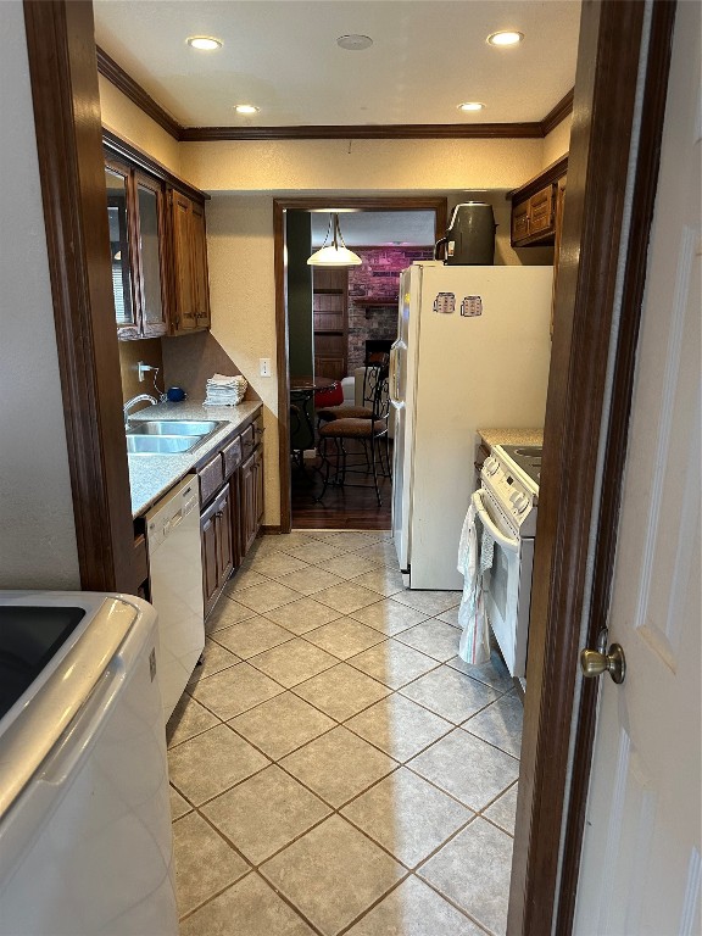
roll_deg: -0.5
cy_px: 468
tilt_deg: -13.4
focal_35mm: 24
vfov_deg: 71.6
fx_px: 649
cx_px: 351
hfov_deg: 56.8
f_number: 1.78
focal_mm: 6.86
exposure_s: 1/42
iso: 250
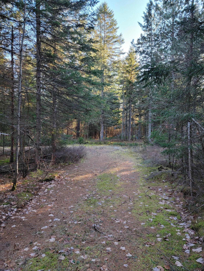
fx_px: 189
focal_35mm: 24
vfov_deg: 71.6
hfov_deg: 56.8
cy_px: 136
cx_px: 102
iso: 125
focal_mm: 6.7
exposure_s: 1/120
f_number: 1.8
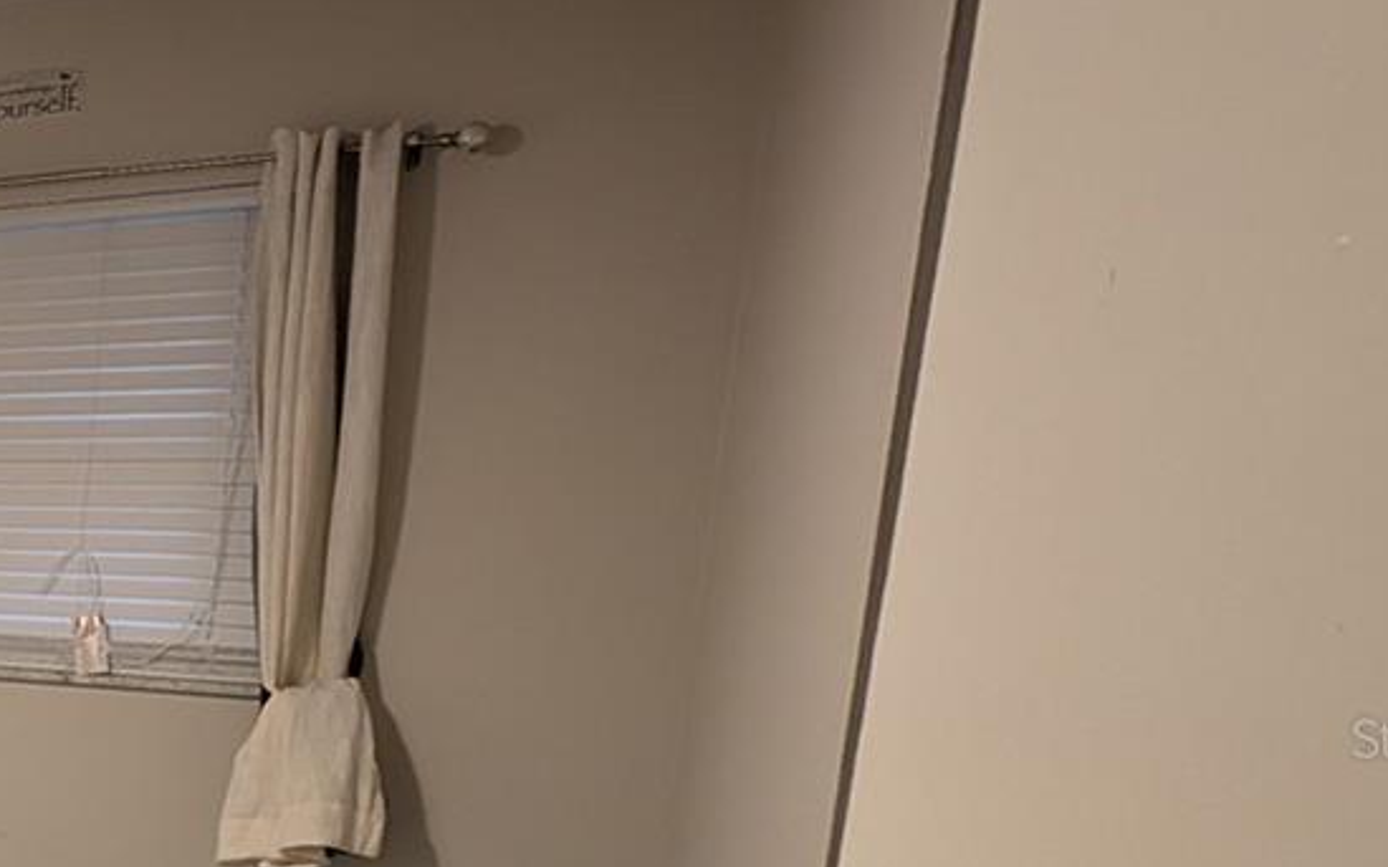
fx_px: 1399
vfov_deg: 33.1
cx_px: -425
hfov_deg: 35.4
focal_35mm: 37
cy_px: 738
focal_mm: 2.23
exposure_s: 1/60
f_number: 1.95
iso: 252
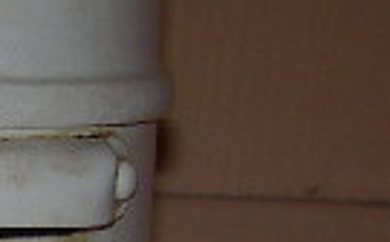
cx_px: -976
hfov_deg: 6.1
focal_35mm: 306
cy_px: 663
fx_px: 3248
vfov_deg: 4.2
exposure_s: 1/60.1
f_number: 2.8
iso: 50
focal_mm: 7.8
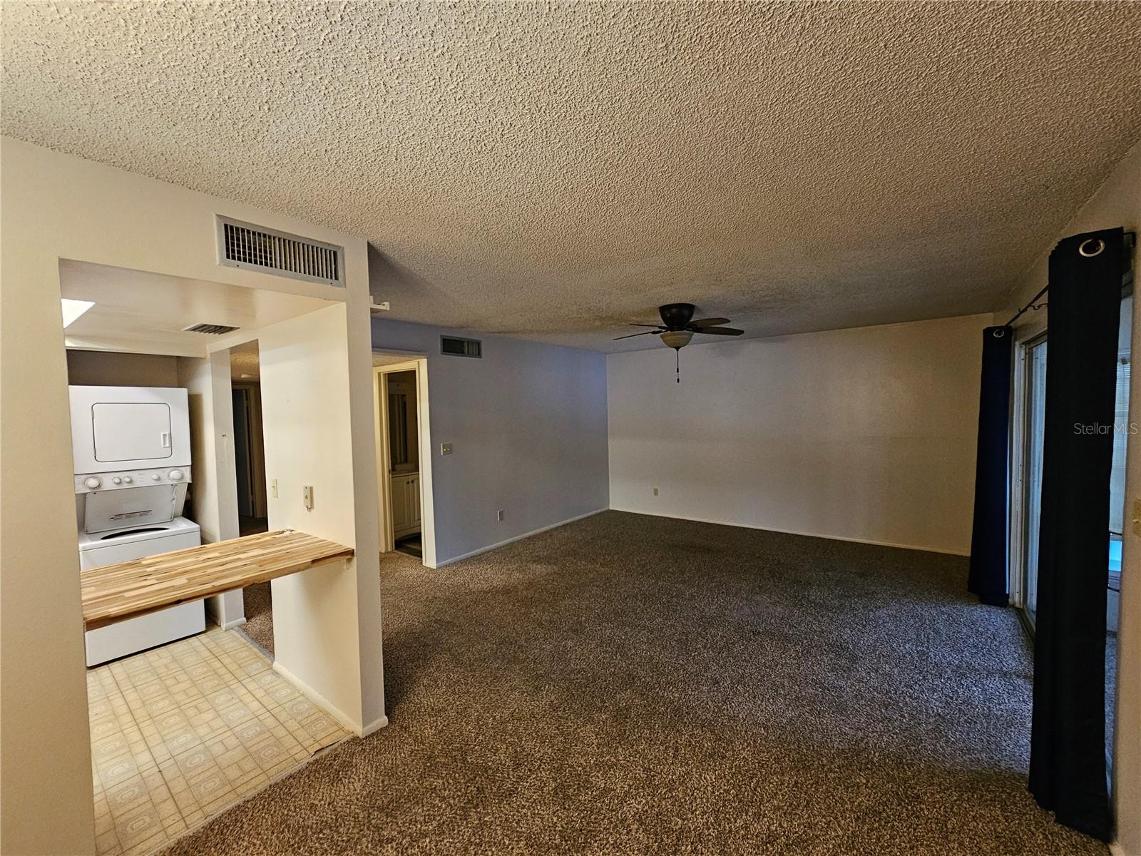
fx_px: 429
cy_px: 428
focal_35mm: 13
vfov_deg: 89.9
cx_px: 570
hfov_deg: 106.2
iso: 400
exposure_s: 1/40
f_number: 2.2
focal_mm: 2.2
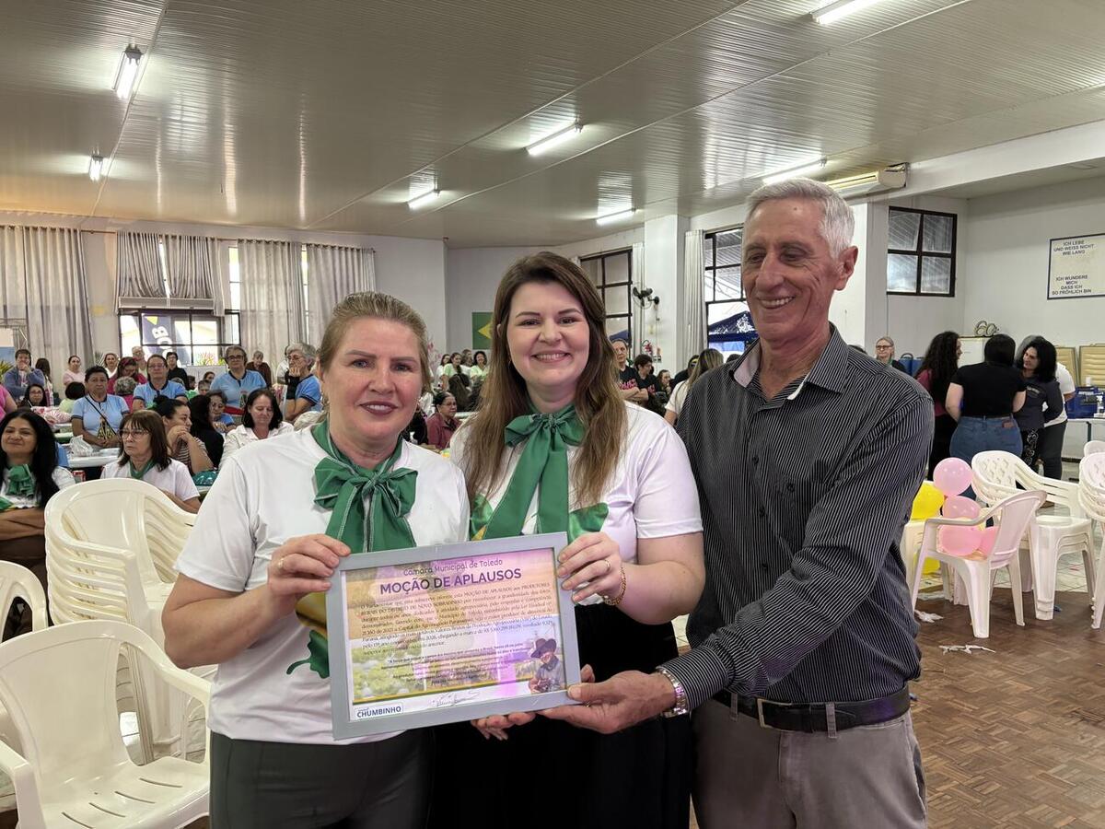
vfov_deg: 53.1
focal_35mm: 26
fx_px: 830
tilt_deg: -4.7
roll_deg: +0.1
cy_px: 414
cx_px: 552
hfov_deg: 67.3
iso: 200
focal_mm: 5.96
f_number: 1.6
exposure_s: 1/60
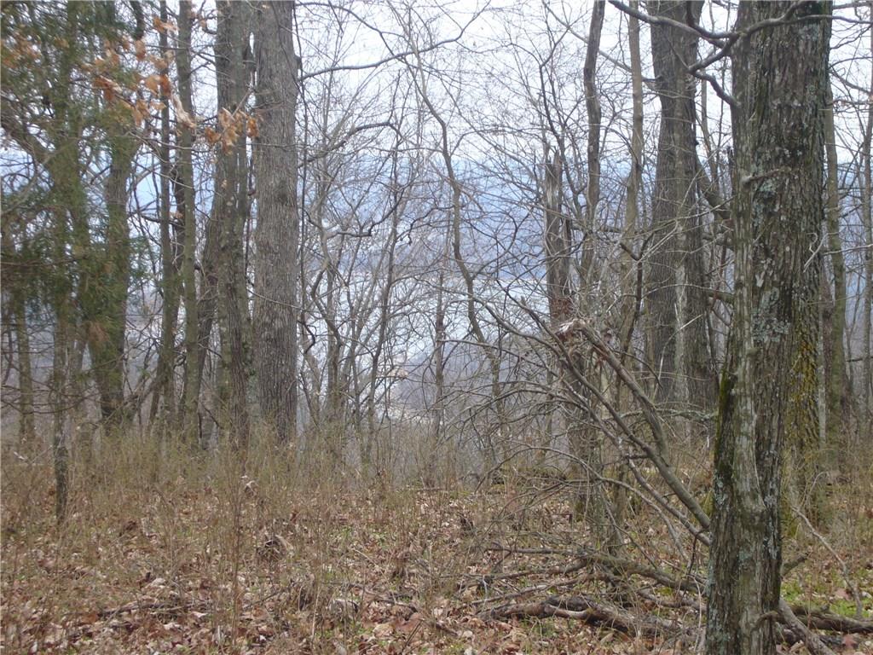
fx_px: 2572
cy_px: 328
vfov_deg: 14.5
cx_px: 436
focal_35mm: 102
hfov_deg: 19.3
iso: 80
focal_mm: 16.8
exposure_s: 1/40
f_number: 5.6
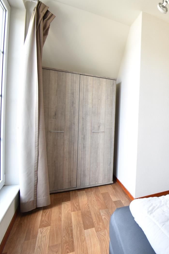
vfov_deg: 76.1
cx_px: 186
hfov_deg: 43.0
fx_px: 162
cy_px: 125
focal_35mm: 23
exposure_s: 1/15
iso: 100
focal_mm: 10
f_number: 4.5
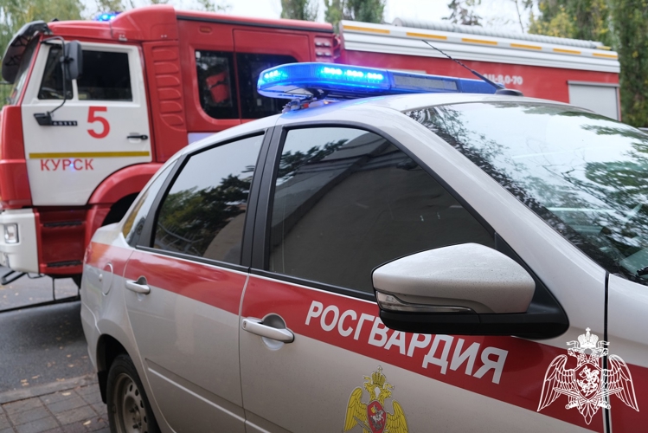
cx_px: 324
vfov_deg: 42.4
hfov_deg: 60.3
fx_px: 558
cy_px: 216
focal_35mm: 31
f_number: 4
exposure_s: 1/105
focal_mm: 20.5
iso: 320
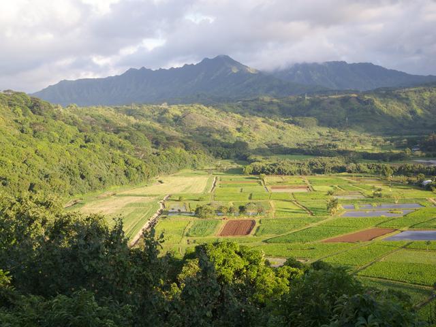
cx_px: 218
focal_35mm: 61
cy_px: 164
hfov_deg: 31.7
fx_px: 768
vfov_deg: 24.0
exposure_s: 1/245
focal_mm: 13
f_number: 3.5
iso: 100
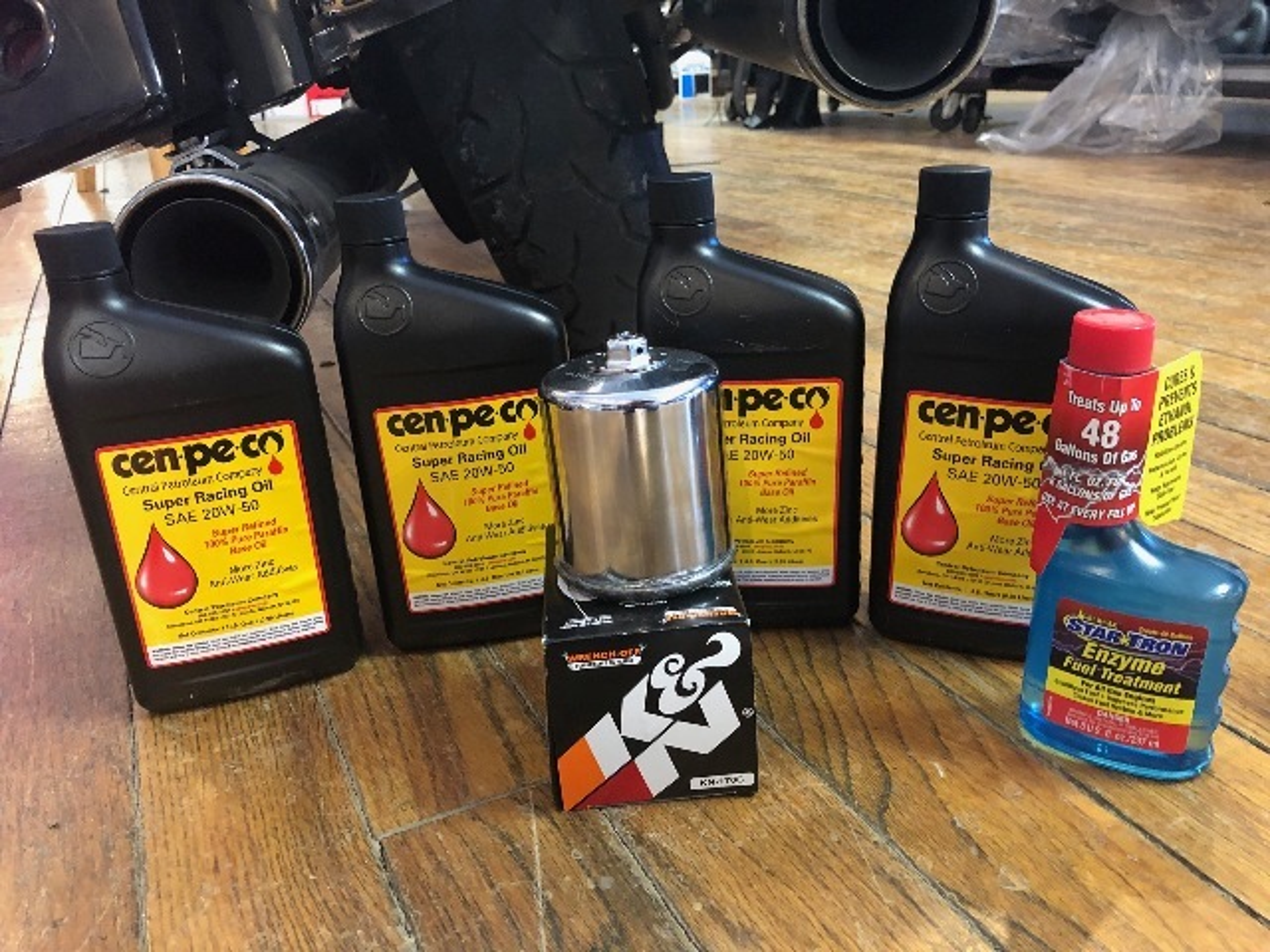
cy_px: 476
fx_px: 1027
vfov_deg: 49.7
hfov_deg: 63.4
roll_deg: +2.5
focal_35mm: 28
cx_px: 635
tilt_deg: -21.2
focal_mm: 4
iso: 80
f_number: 1.8
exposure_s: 1/6
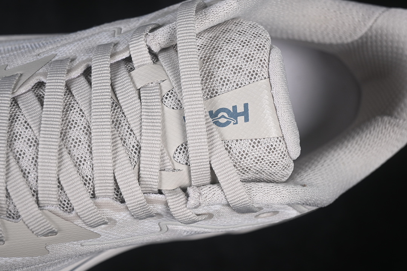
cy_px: 136
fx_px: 848
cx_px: 204
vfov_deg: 18.2
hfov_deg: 27.0
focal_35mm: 75
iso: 160
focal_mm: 50
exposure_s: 1/80
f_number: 7.1
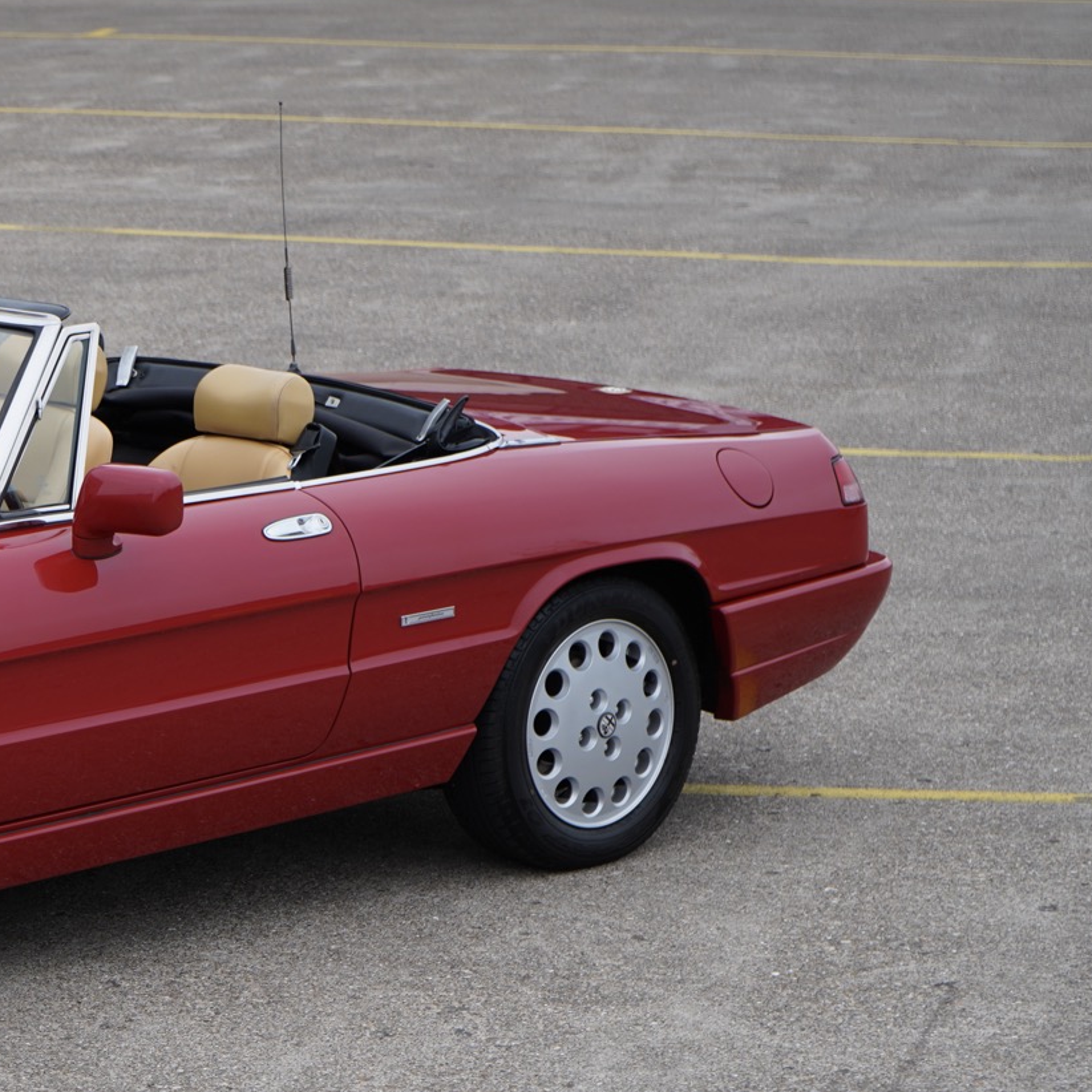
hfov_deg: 12.3
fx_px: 4961
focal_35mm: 139
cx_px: -142
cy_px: 772
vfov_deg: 12.5
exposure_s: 1/160
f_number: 5.6
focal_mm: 70
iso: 160
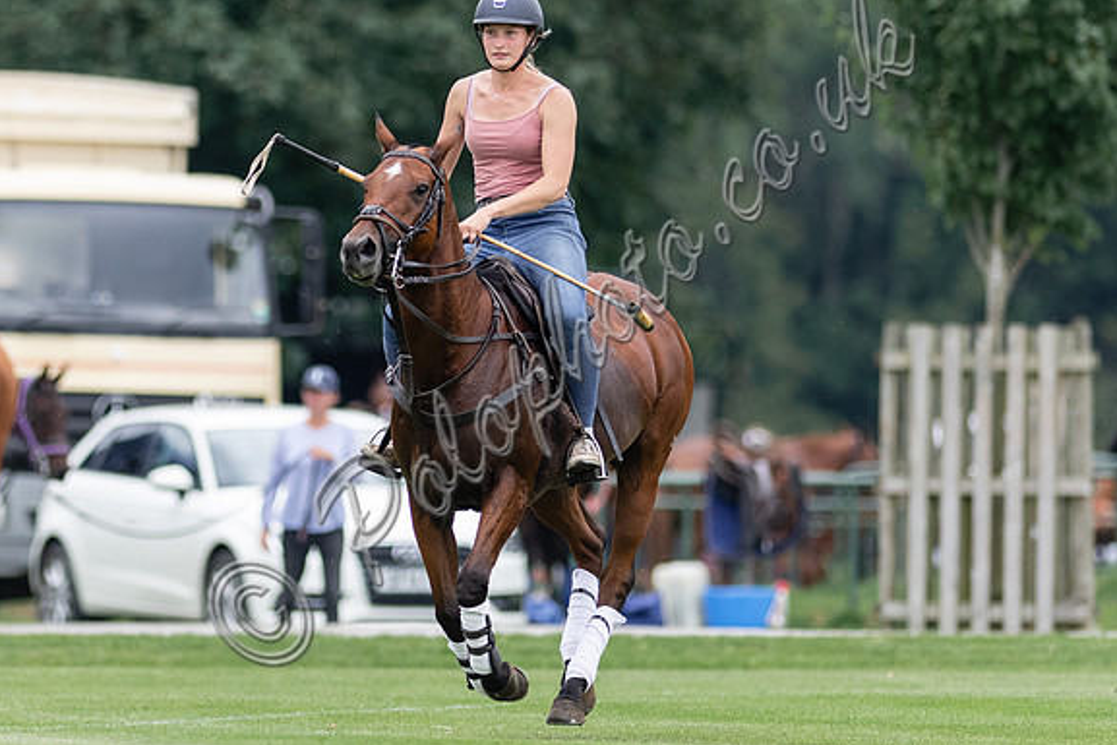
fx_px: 21848
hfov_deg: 2.9
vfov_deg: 2.0
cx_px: 456
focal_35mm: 704
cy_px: 207
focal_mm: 300
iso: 640
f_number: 2.8
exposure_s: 1/1000
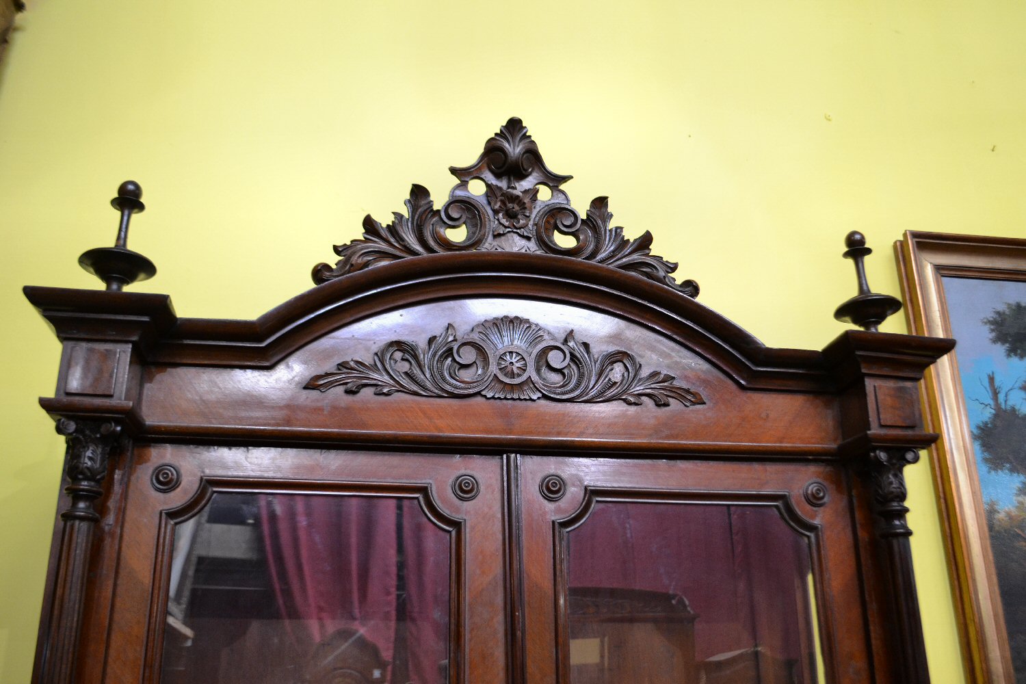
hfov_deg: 57.2
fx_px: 940
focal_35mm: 33
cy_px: 342
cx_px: 513
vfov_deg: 40.0
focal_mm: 22
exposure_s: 1/60
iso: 1100
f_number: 4
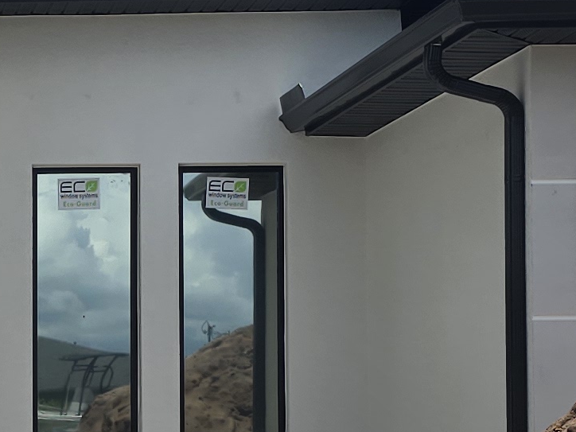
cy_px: 401
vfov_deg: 11.6
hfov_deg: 14.9
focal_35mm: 127
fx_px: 2113
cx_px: -164
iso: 12
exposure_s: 1/1387
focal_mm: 6.3
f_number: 1.7
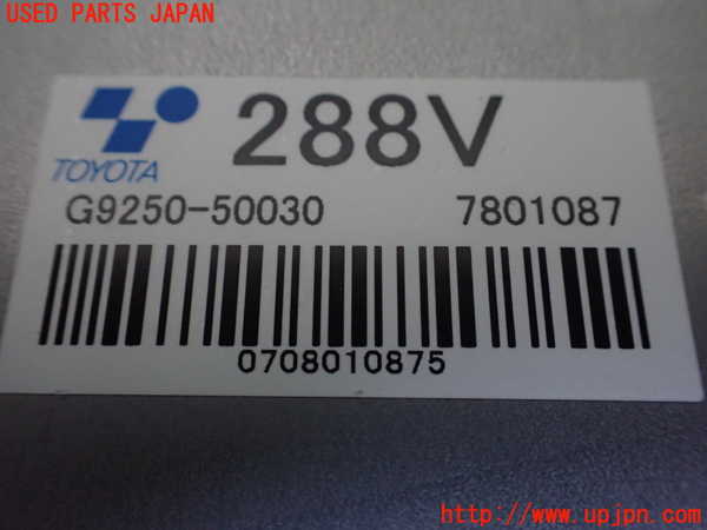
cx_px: 354
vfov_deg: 46.8
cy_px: 265
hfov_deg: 60.0
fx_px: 613
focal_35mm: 30
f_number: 2.3
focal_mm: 5.4
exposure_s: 1/40
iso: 800
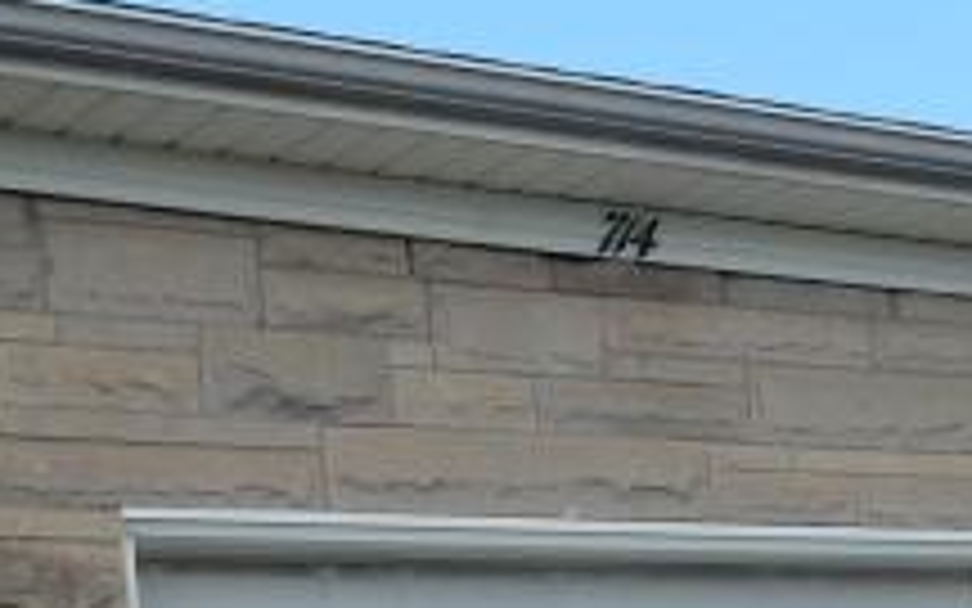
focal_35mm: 118
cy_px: 923
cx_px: 1062
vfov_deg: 10.7
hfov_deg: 17.1
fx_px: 3126
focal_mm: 4.5
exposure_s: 1/1000
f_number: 3.7
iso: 125
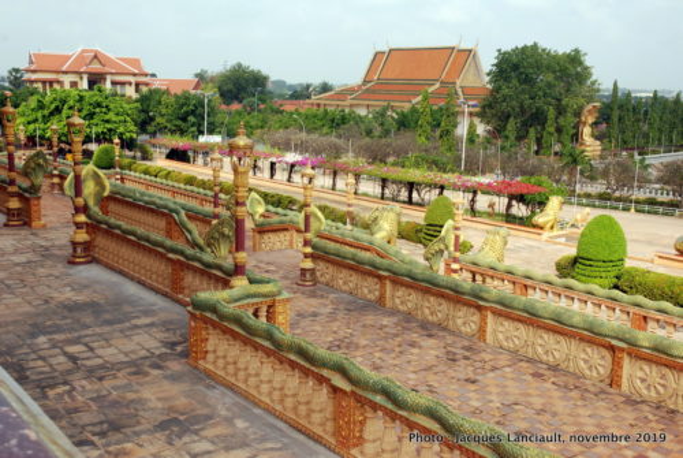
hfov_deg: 47.9
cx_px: 342
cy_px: 229
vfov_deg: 33.1
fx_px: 769
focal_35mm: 40
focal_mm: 27
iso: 100
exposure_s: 1/80
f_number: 11
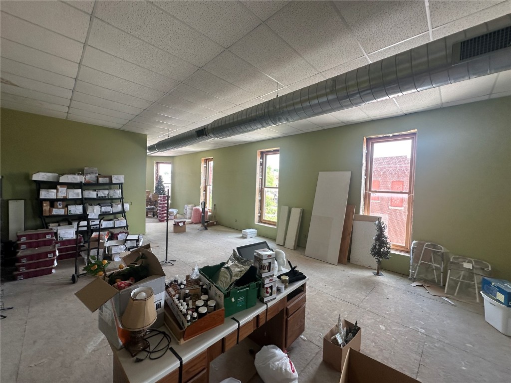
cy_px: 192
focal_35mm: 14
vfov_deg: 85.7
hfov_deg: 102.1
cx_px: 256
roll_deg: -2.5
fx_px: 207
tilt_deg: -0.8
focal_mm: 2.22
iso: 100
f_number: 2.2
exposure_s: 1/99
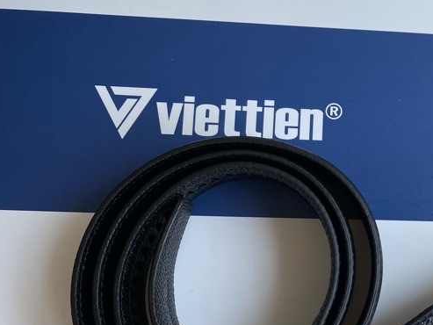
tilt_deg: -79.5
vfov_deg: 27.0
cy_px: 168
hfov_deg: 32.7
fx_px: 676
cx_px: 431
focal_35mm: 54
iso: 32
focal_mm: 4.25
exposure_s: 1/232
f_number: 1.8
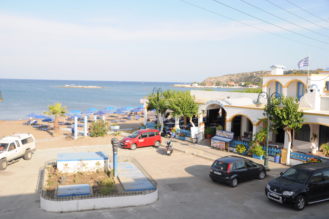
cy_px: 110
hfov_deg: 53.2
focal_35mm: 36
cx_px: 164
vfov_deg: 36.8
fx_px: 329
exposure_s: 1/320
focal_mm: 24
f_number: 9
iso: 200
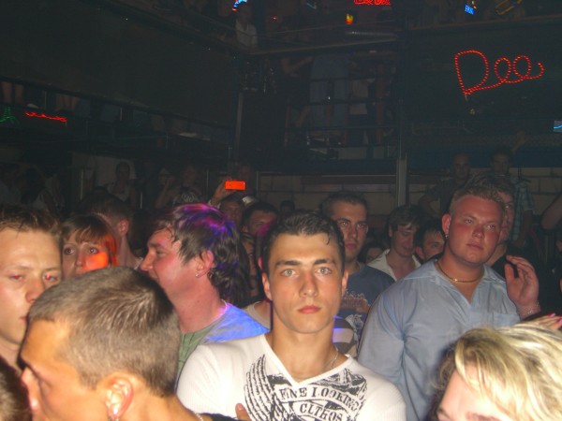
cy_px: 210
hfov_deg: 41.2
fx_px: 747
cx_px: 281
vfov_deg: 31.5
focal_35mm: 46
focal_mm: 9.5
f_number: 3.1
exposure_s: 1/60
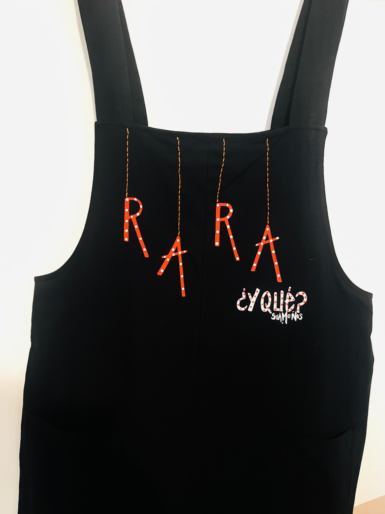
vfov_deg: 67.3
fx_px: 386
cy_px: 257
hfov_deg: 53.1
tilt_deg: -9.9
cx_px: 192
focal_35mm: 26
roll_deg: -1.2
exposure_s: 1/33
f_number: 1.6
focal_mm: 5.1
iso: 500
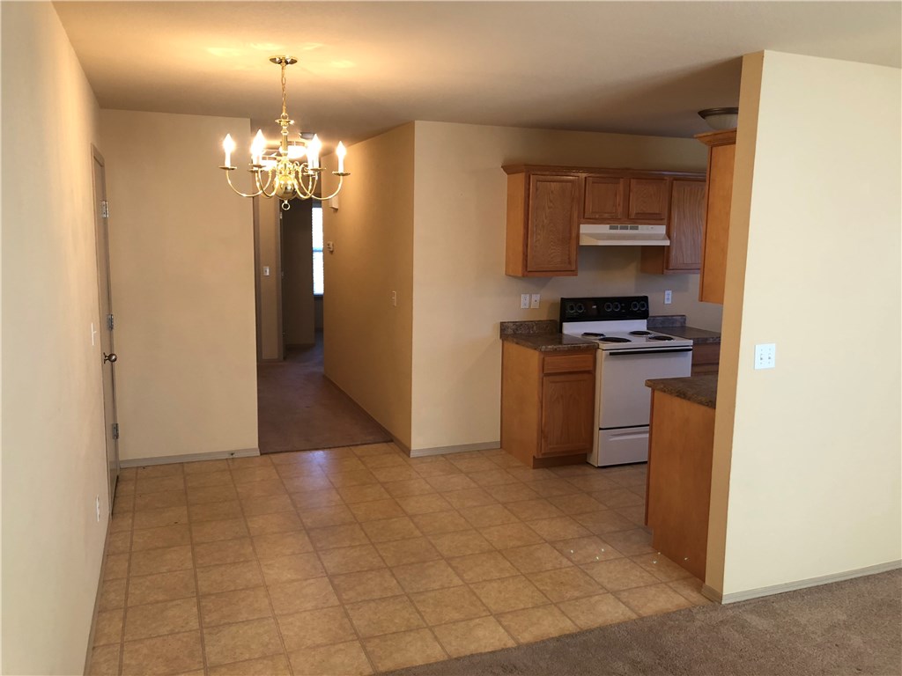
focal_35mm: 29
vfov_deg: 48.2
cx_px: 451
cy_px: 338
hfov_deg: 61.7
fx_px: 756
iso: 100
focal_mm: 3.99
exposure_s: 1/60
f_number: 1.8
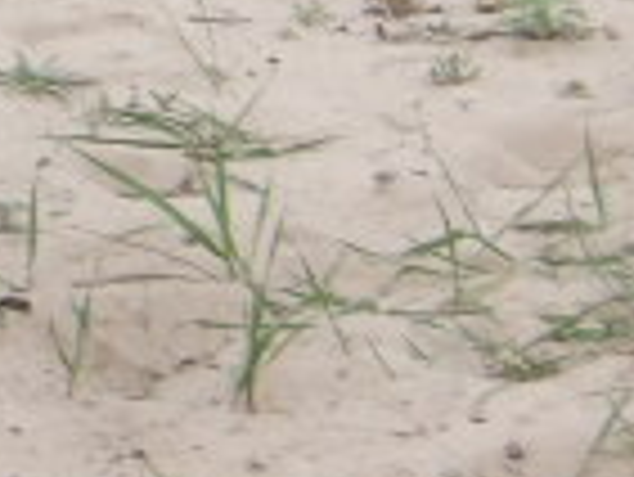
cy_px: -284
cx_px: -504
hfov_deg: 4.0
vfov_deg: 3.0
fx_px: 8964
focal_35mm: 489
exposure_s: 1/120
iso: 100
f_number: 6.6
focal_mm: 19.6
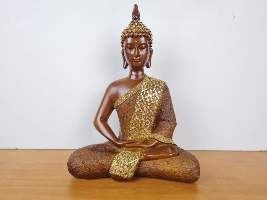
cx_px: 134
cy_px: 100
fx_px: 201
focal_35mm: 26
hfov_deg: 67.3
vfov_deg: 53.1
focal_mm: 5.4
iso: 50
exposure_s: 1/124
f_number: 1.8
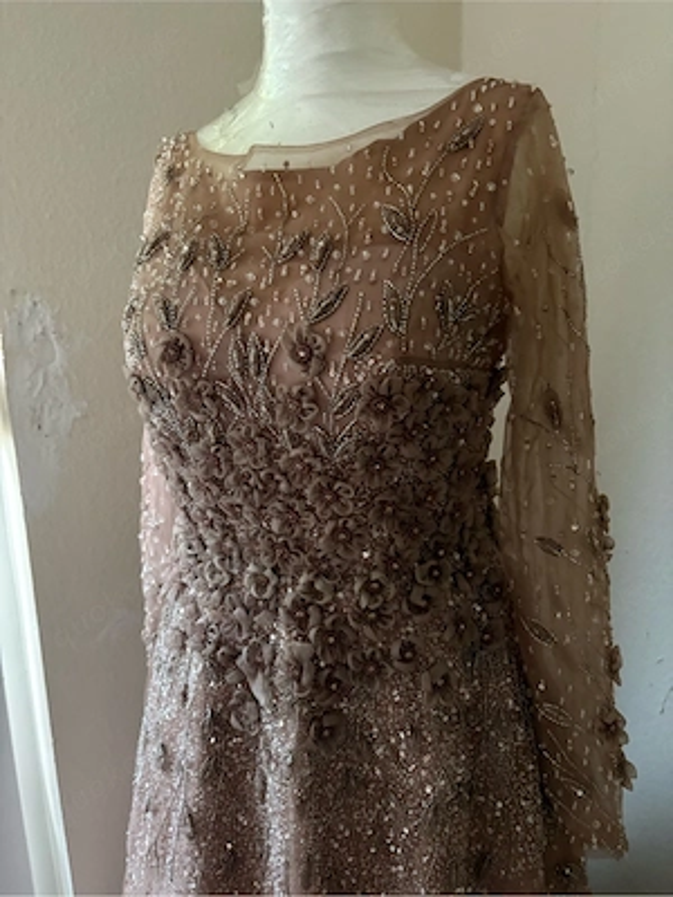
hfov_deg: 53.1
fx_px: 674
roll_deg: +1.6
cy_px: 448
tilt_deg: -12.3
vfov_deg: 67.3
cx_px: 336
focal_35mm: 26
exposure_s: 1/30
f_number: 1.6
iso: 800
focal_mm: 5.96
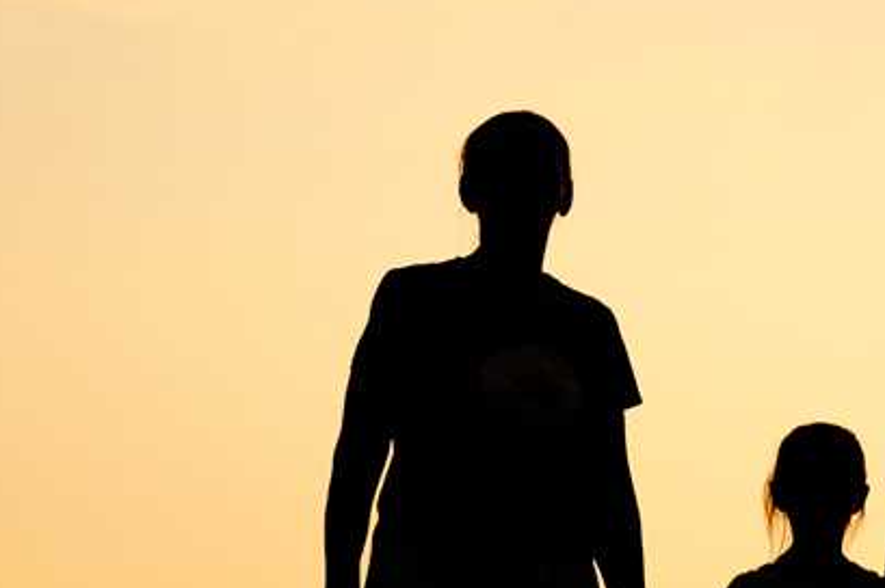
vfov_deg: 7.5
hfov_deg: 11.1
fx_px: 4470
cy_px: 458
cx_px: 1075
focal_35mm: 182
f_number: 3.5
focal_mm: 62
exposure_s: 1/400
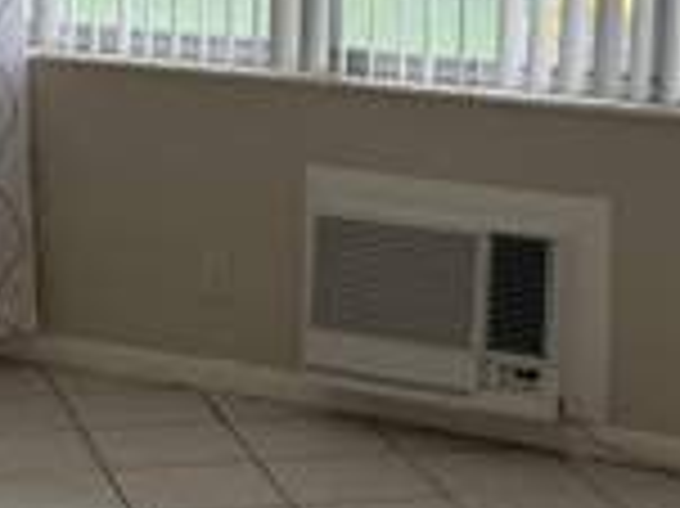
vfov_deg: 11.6
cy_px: 90
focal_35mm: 127
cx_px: 342
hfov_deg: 15.5
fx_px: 2493
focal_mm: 6.76
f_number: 1.78
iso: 80
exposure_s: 1/208
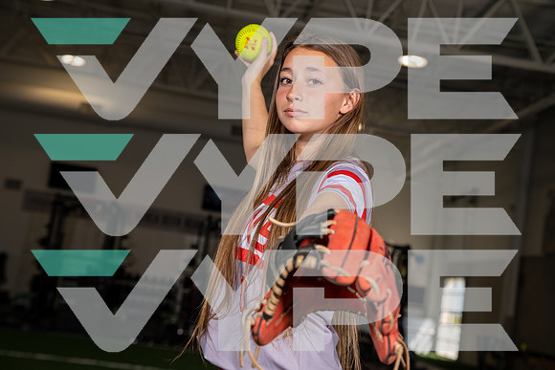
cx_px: 278
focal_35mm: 67
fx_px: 1033
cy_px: 185
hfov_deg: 30.1
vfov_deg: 20.3
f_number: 5.6
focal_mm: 67
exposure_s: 1/200
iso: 200
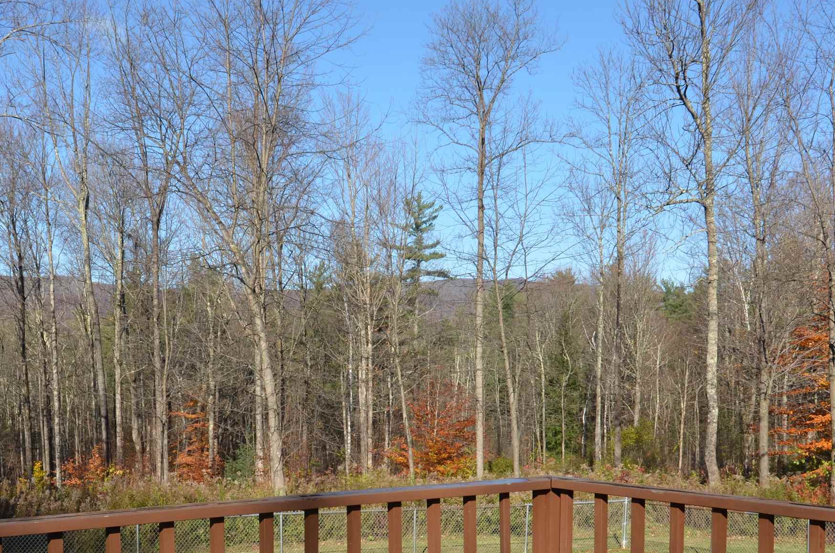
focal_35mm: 45
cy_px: 444
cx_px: 352
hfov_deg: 43.7
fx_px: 1039
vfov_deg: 29.1
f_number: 8
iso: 160
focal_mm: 17
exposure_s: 1/250
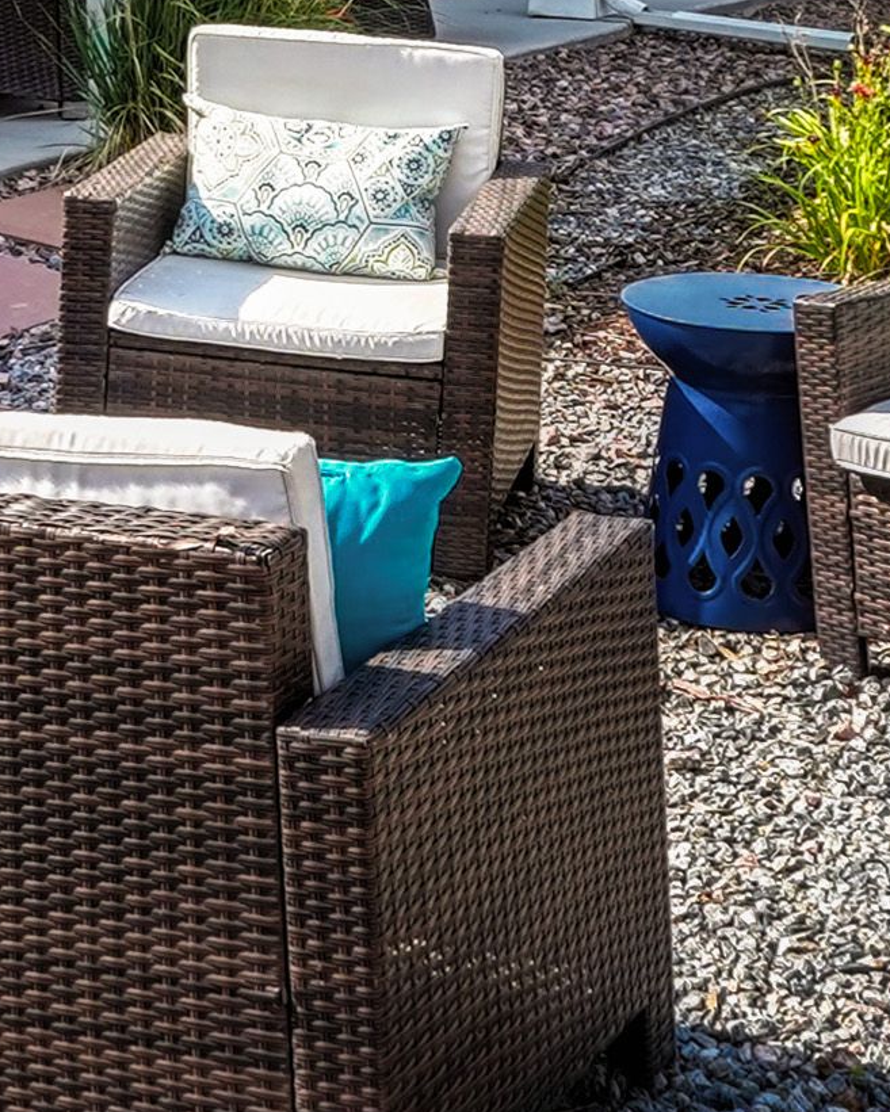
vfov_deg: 18.4
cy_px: -387
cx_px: -11
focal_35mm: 96
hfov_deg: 15.7
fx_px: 3160
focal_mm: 14
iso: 400
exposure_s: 1/160
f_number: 8
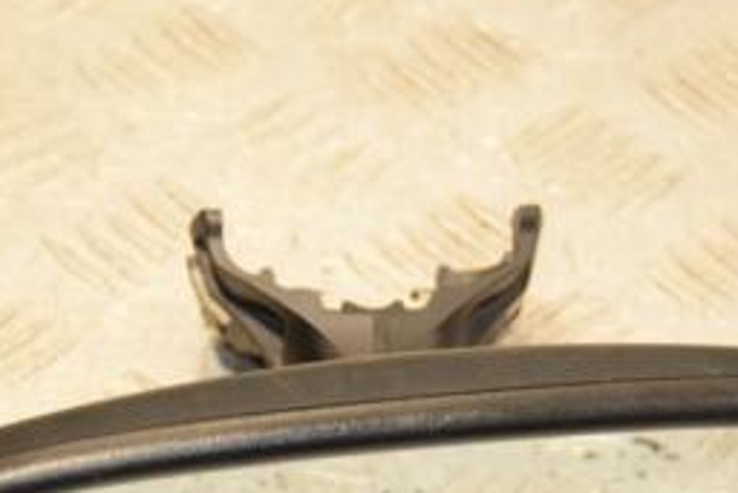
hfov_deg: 10.1
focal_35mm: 204
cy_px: 528
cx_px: 323
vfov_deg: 6.7
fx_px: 4184
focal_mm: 58
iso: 800
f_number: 5.6
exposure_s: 1/200
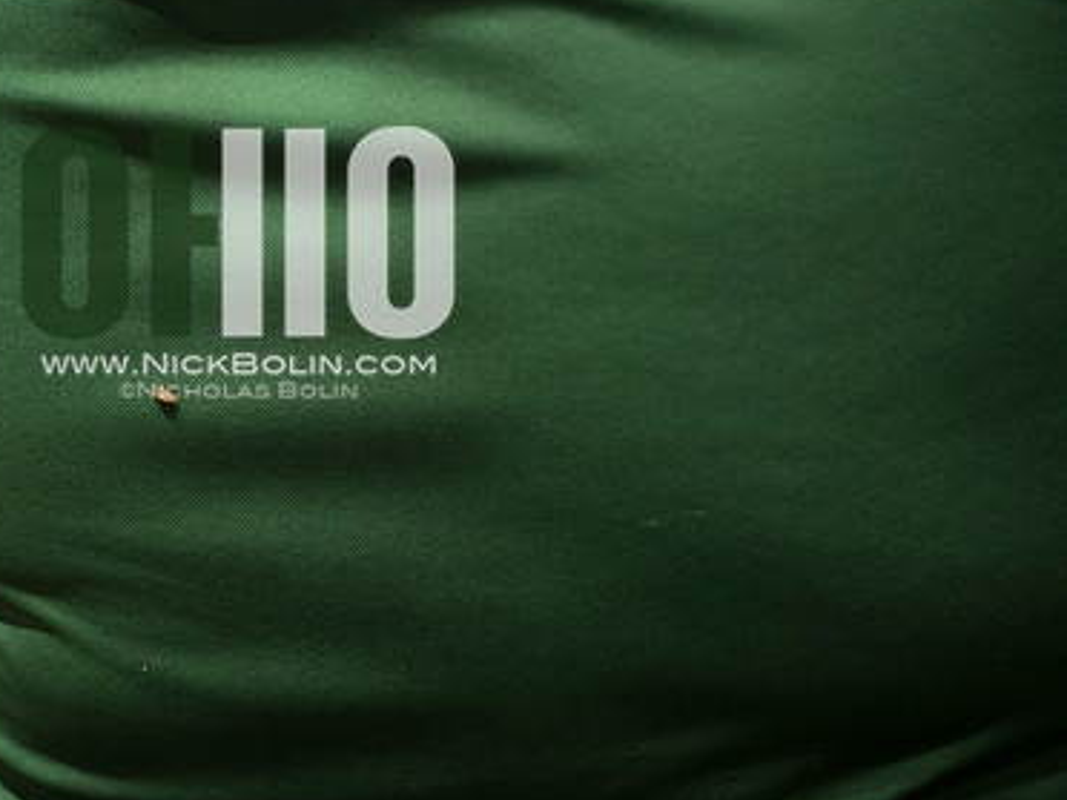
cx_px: 238
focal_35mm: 105
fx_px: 3237
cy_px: 262
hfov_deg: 18.6
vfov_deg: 14.1
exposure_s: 1/60
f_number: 2.8
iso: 2000
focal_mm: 70
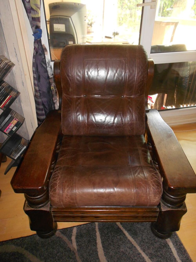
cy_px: 131
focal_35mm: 26
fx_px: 196
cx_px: 98
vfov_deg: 67.3
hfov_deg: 53.1
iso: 200
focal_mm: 4.6
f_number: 3.2
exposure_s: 1/25
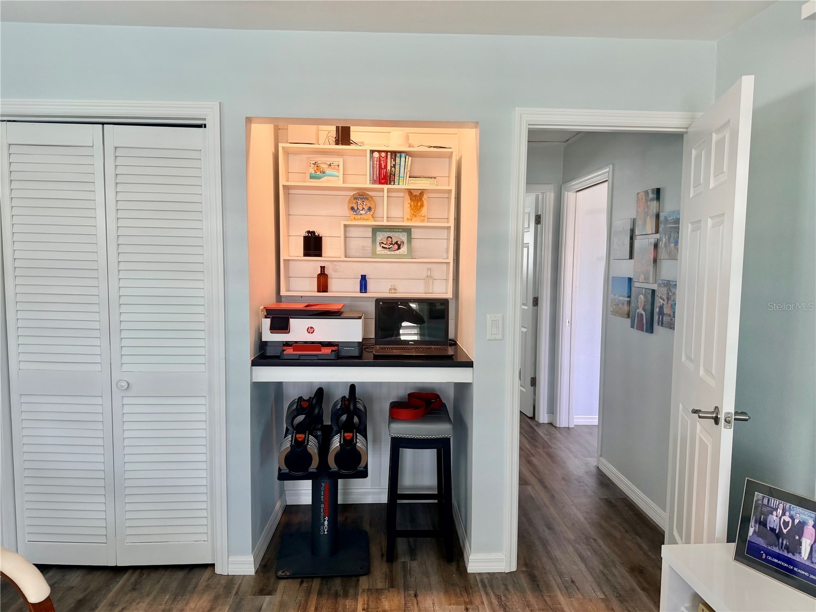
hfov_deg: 71.6
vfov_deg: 56.8
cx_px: 408
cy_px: 306
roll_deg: -1.0
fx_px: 566
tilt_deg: -3.9
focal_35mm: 24
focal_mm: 6.76
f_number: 1.78
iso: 160
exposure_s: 1/120
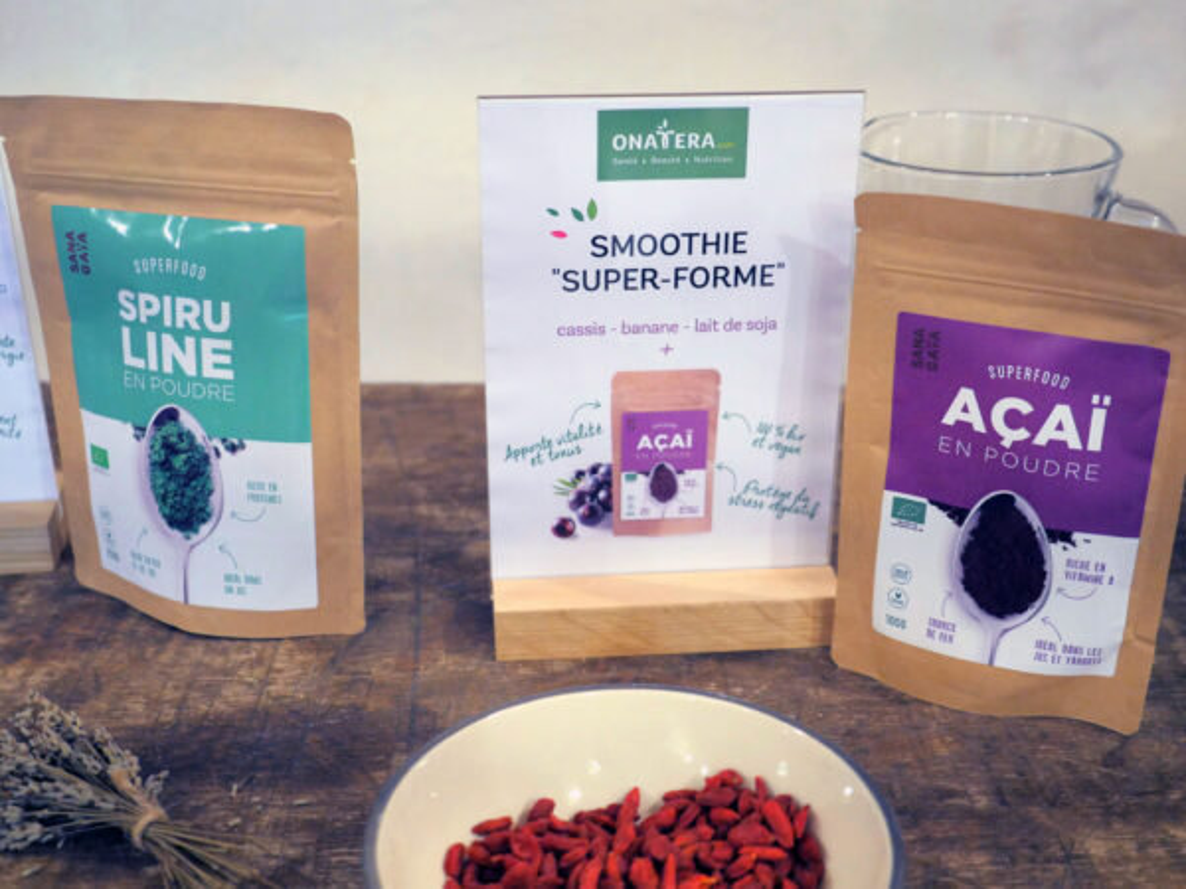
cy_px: 444
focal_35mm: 46
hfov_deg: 41.2
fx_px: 1576
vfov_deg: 31.5
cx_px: 593
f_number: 2.8
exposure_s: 1/60
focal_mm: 23
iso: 1600
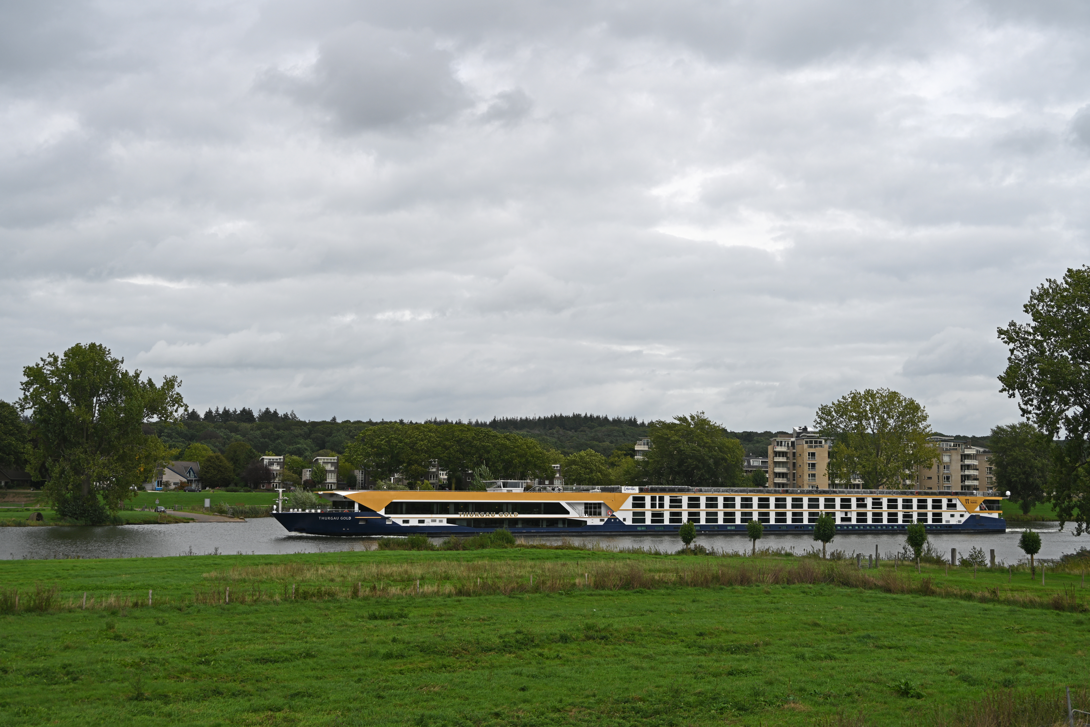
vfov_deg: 30.5
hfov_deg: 44.5
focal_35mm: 44
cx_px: 545
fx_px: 1332
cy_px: 364
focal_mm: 44
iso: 100
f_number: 7.1
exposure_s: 1/320
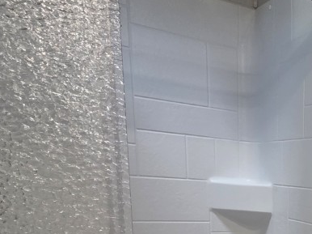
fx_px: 423
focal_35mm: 47
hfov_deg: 30.8
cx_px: 415
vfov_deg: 27.0
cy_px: 286
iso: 200
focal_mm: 2.2
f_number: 1.9
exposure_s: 1/60
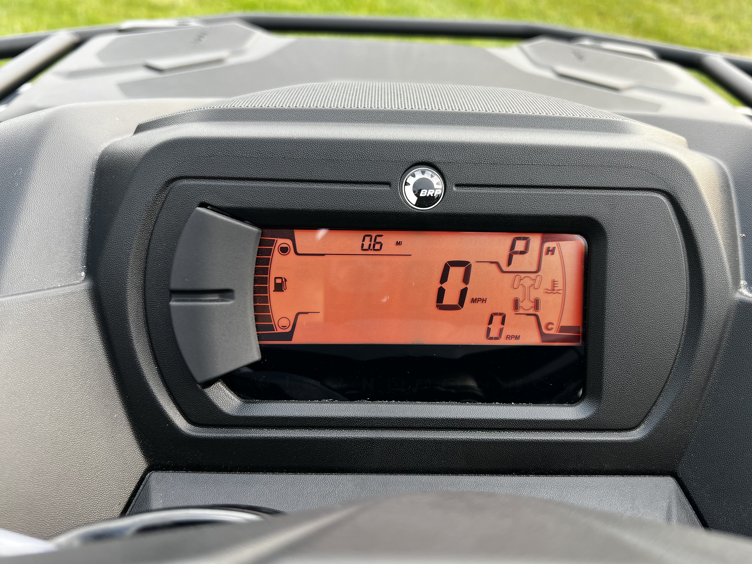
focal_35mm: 29
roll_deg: -0.9
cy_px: 274
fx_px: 630
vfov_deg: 48.2
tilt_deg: -38.8
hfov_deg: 61.6
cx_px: 398
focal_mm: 5.7
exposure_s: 1/121
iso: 40
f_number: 1.5
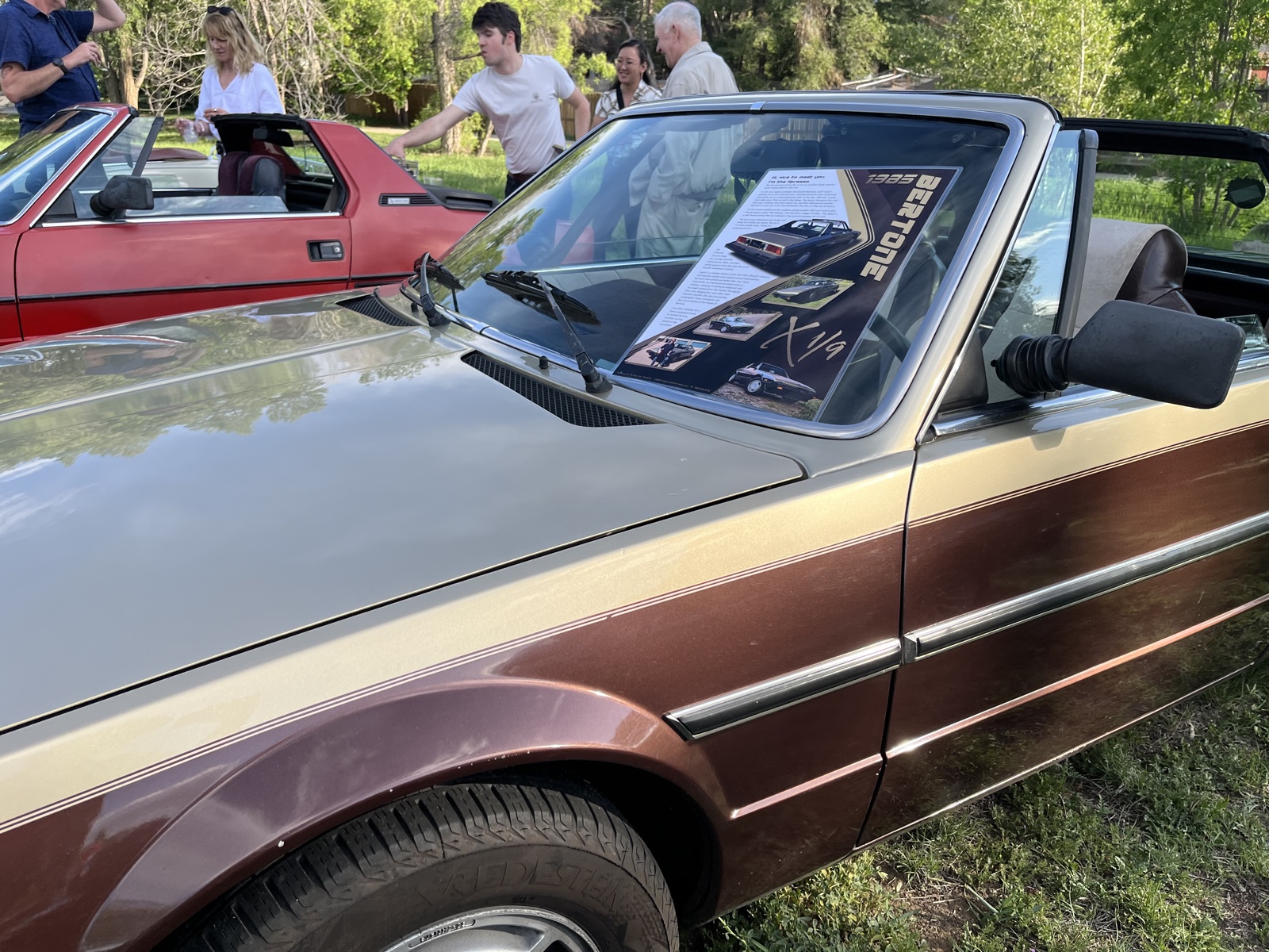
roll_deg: +0.5
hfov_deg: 67.3
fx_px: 953
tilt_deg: -20.5
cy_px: 476
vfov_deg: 53.1
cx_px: 634
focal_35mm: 26
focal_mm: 5.1
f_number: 1.6
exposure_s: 1/816
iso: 50
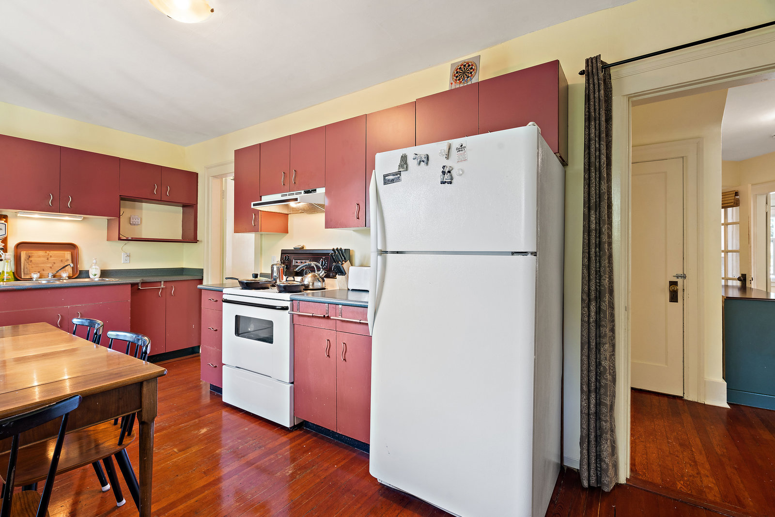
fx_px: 344
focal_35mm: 16
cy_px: 258
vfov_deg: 73.8
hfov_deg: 96.7
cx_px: 388
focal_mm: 16
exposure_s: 2
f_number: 9
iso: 320
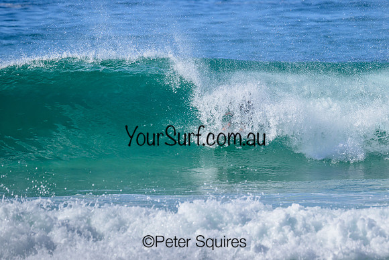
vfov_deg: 1.7
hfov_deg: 2.6
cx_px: 265
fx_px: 8688
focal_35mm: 804
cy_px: 106
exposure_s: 1/800
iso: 320
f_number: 11
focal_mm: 590
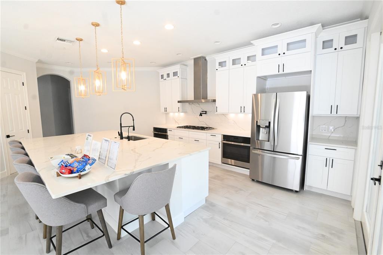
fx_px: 160
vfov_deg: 77.3
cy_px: 128
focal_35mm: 15
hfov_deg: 100.4
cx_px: 192
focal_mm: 10
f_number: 8
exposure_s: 1/125
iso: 3200
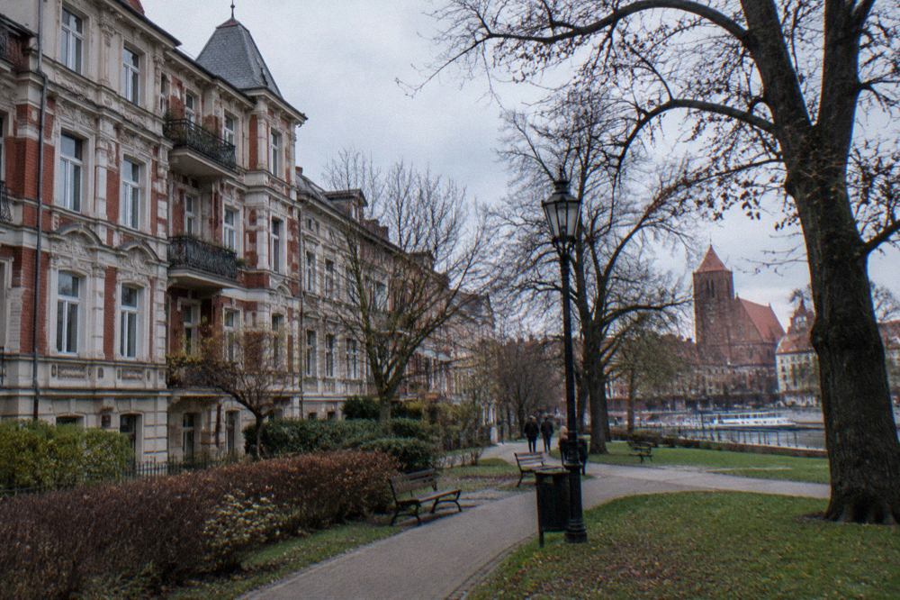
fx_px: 1749
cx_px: 450
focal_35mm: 70
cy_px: 300
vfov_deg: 19.4
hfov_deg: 28.9
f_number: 11
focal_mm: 70
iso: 400
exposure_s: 1/200
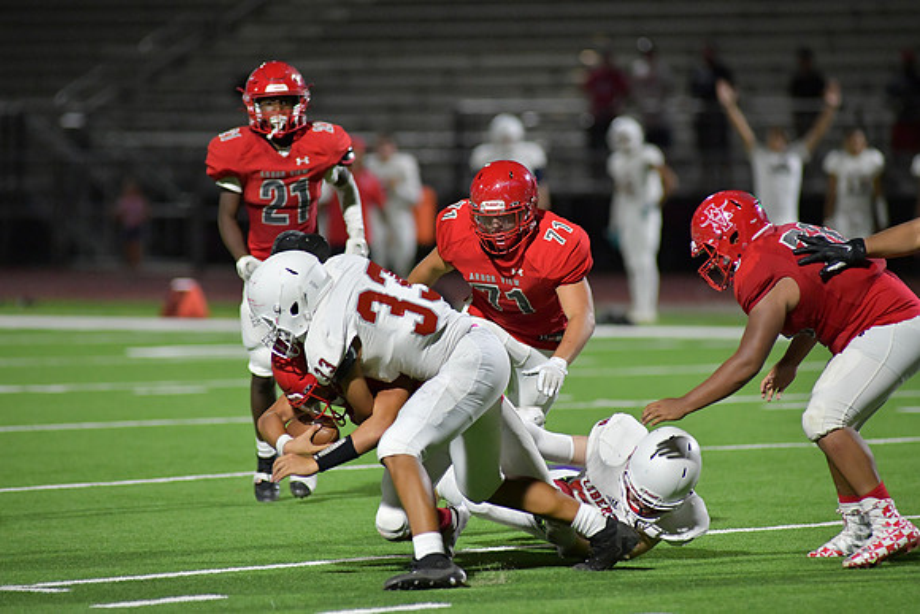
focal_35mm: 300
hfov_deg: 6.9
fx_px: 7668
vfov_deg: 4.6
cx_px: 460
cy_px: 307
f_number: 4
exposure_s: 1/1250
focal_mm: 300
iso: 6400
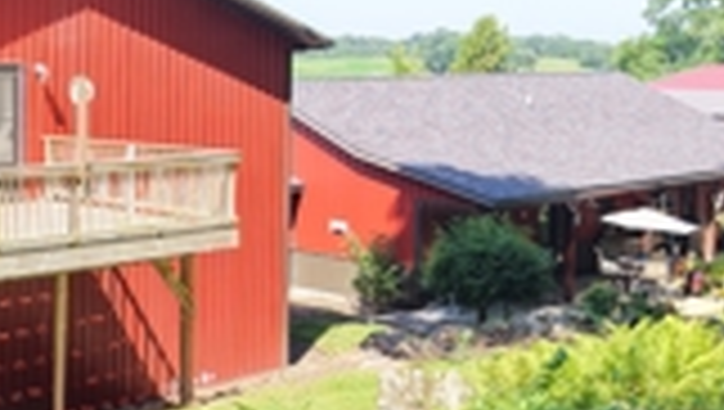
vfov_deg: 18.5
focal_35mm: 65
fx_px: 1249
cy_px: 117
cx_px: -72
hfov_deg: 29.2
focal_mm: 8.67
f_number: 1.8
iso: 410
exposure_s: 1/1000
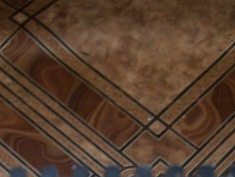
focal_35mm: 99
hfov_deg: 19.8
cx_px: 83
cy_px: 201
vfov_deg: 14.6
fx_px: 672
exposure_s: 1/8
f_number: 2.7
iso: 200
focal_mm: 6.1
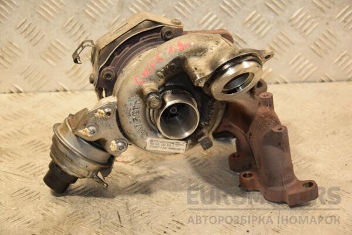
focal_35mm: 105
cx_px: 176
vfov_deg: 13.0
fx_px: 1027
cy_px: 118
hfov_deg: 19.5
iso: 800
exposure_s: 1/125
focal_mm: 70
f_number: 5.3
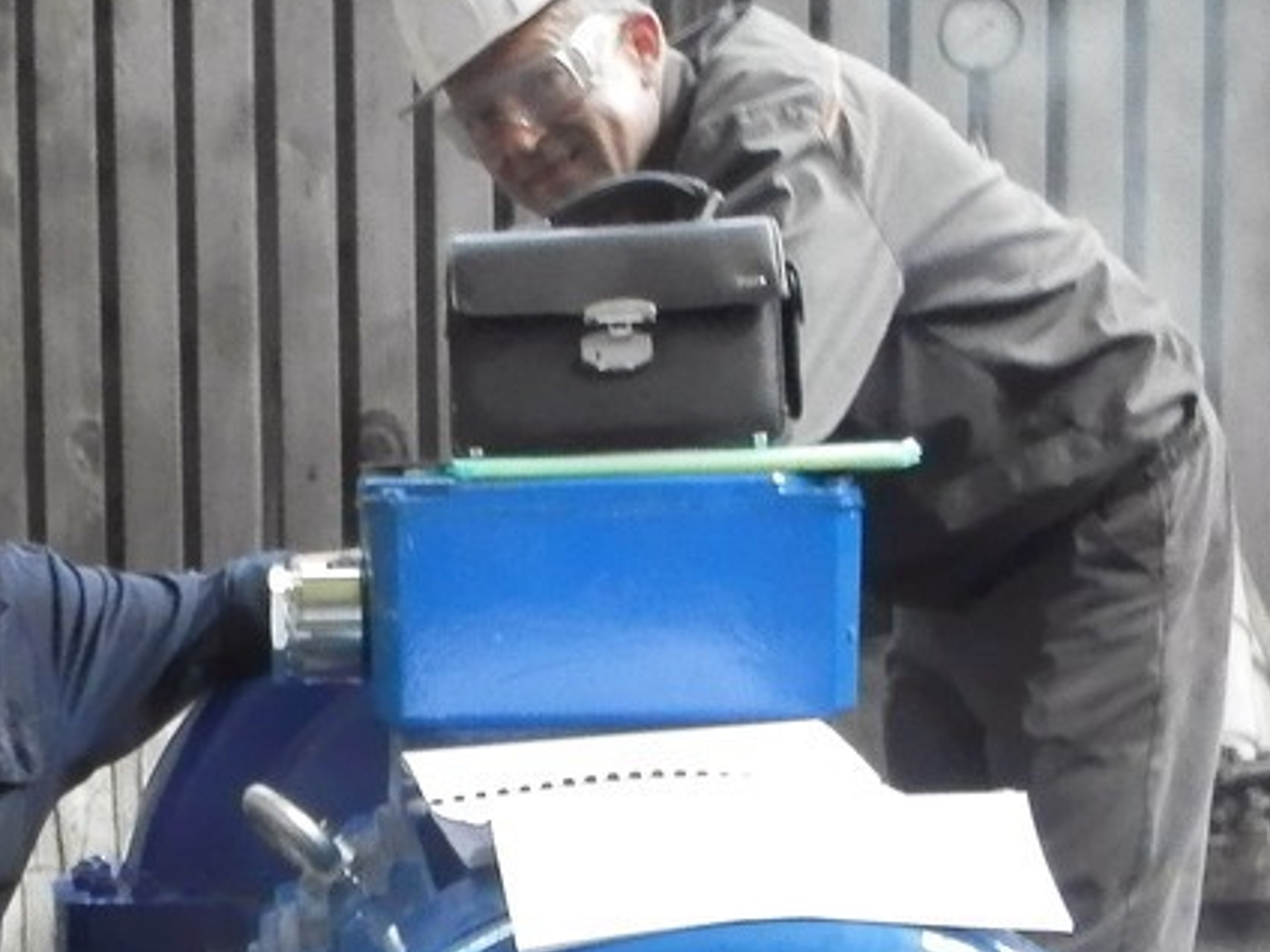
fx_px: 2165
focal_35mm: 59
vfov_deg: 24.2
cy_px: 841
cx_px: 147
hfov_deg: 31.3
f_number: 3.1
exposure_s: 1/8
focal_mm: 4.5
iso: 400
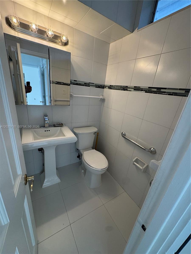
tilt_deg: -20.5
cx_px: 96
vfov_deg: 102.1
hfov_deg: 85.7
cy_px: 127
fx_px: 103
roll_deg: -7.2
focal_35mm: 14
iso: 125
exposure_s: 1/120
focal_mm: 2.22
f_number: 2.2
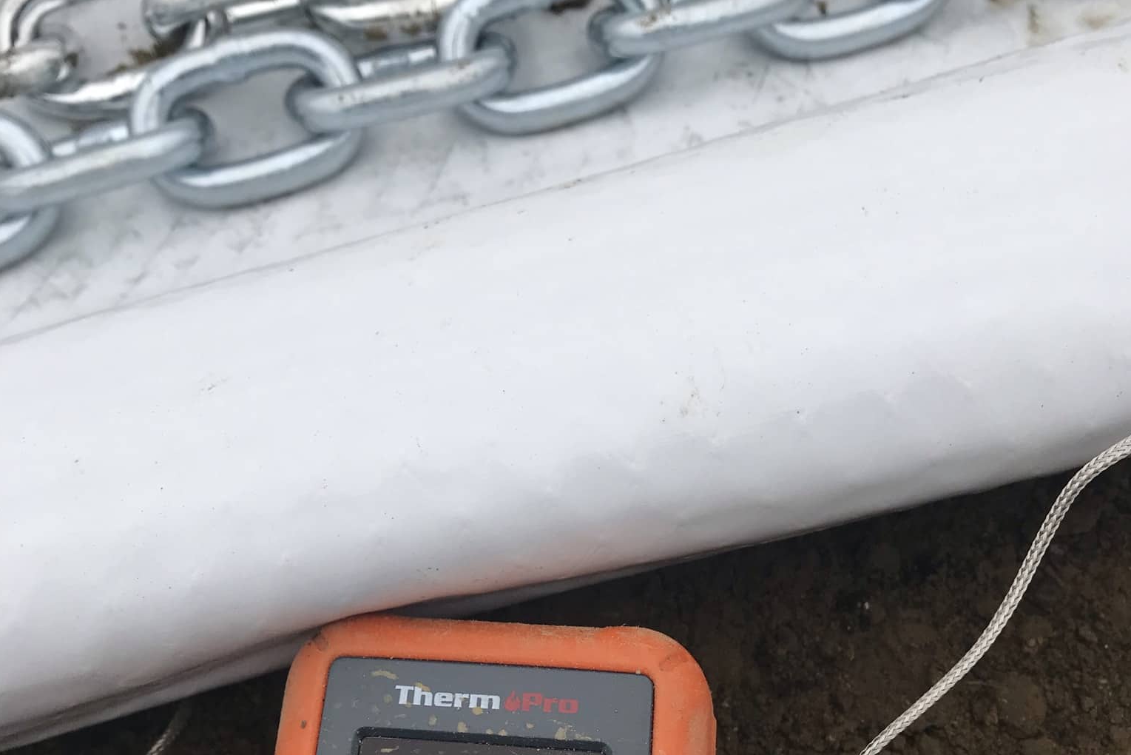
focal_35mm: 39
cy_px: 483
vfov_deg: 34.0
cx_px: 564
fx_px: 1225
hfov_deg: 49.5
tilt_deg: -69.7
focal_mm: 3.99
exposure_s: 1/449
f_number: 1.8
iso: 20
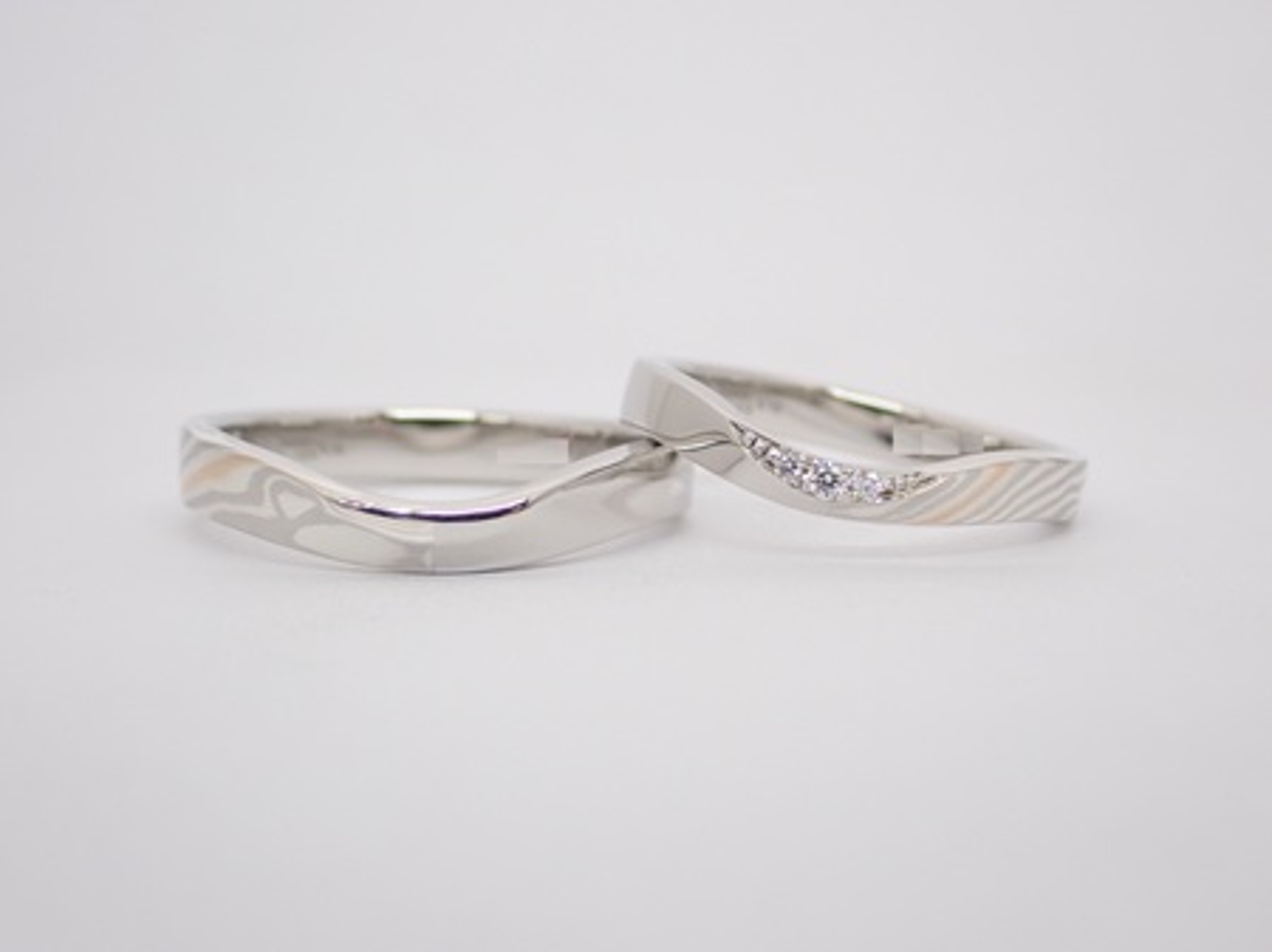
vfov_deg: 19.1
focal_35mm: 77
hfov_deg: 25.3
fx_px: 2828
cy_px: 476
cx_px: 636
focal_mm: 13.65
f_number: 4.1
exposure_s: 1/100
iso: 200
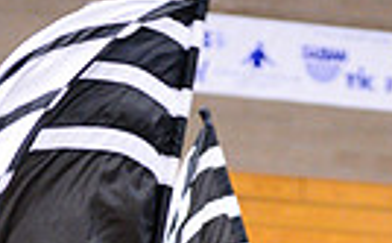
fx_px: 3474
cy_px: 597
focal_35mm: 326
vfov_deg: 3.9
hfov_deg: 6.5
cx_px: 282
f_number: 2.8
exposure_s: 1/320
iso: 8000
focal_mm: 95
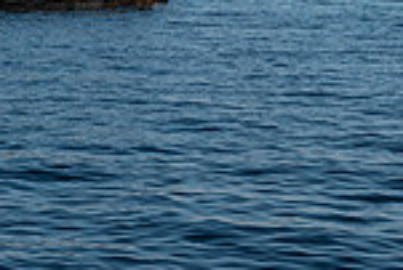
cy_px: -130
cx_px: -125
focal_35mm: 157
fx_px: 1759
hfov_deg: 12.6
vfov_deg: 8.6
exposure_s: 1/640
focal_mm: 15.1
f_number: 4
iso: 400
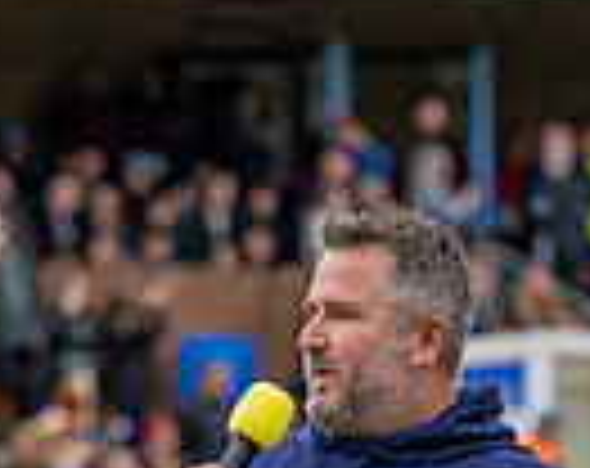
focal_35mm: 486
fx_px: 8461
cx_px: 351
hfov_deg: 4.0
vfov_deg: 3.2
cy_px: 842
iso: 125
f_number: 2.8
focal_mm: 100
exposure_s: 1/1250
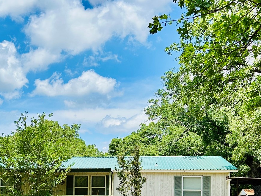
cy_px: 190
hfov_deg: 33.4
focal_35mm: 56
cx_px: 54
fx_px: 422
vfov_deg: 25.0
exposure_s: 1/4545
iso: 80
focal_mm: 6.86
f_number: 1.78
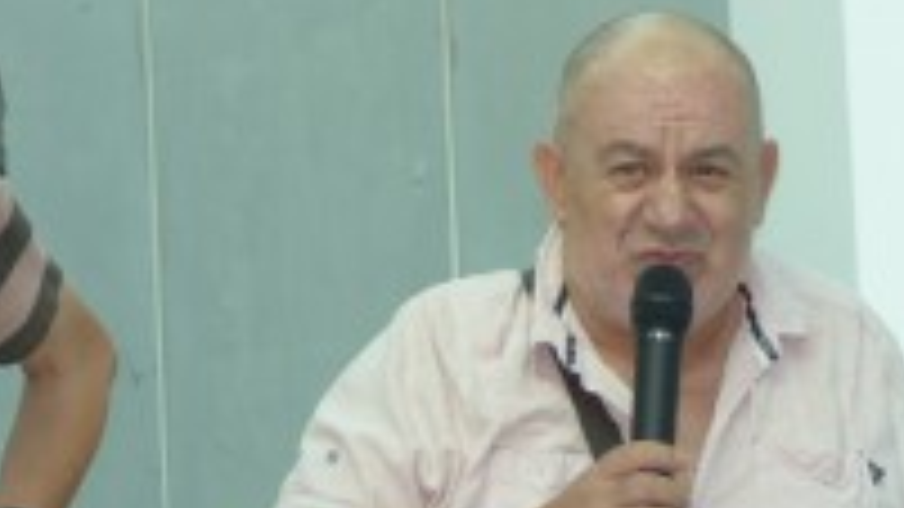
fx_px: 6184
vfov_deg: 4.7
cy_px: 297
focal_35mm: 258
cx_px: 99
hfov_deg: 8.3
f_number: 2.8
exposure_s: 1/100
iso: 100
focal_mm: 21.4
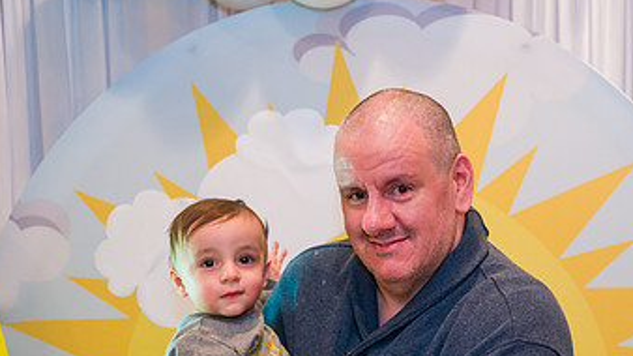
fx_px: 1326
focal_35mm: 79
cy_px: 345
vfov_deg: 15.1
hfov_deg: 26.7
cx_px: 406
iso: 1600
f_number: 3.2
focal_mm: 44
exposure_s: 1/200
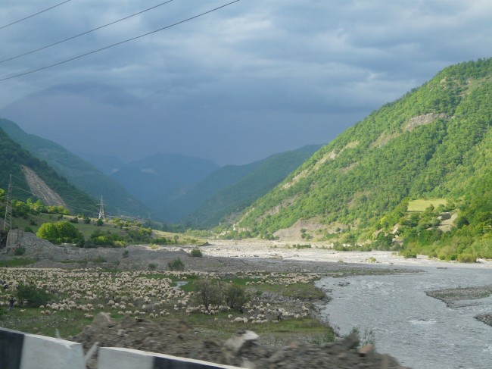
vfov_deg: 18.7
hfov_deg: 24.7
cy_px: 184
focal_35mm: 79
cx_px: 246
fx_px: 1122
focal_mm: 12.9
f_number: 4
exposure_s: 1/250
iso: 100
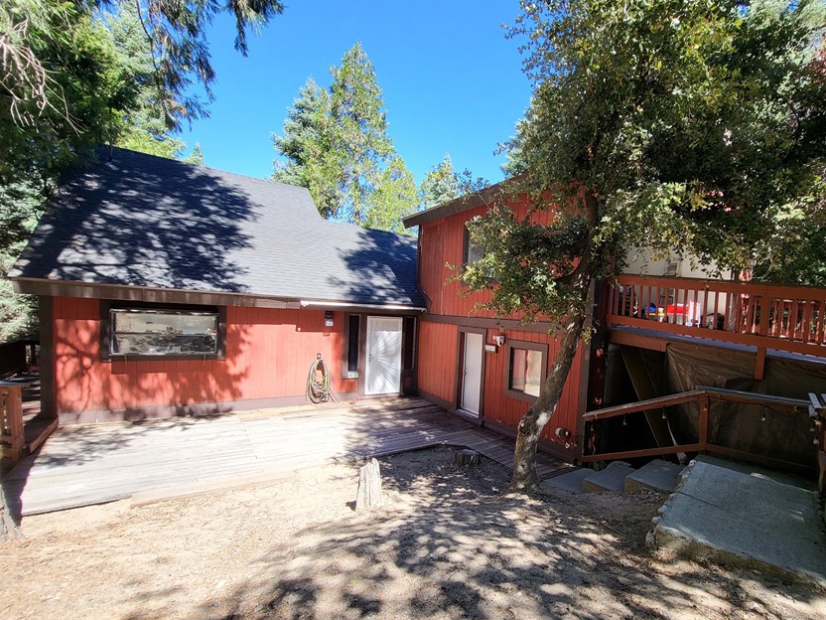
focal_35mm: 16
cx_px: 492
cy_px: 341
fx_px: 382
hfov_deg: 93.4
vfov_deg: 77.9
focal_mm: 1.74
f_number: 2.2
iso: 32
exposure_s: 1/210
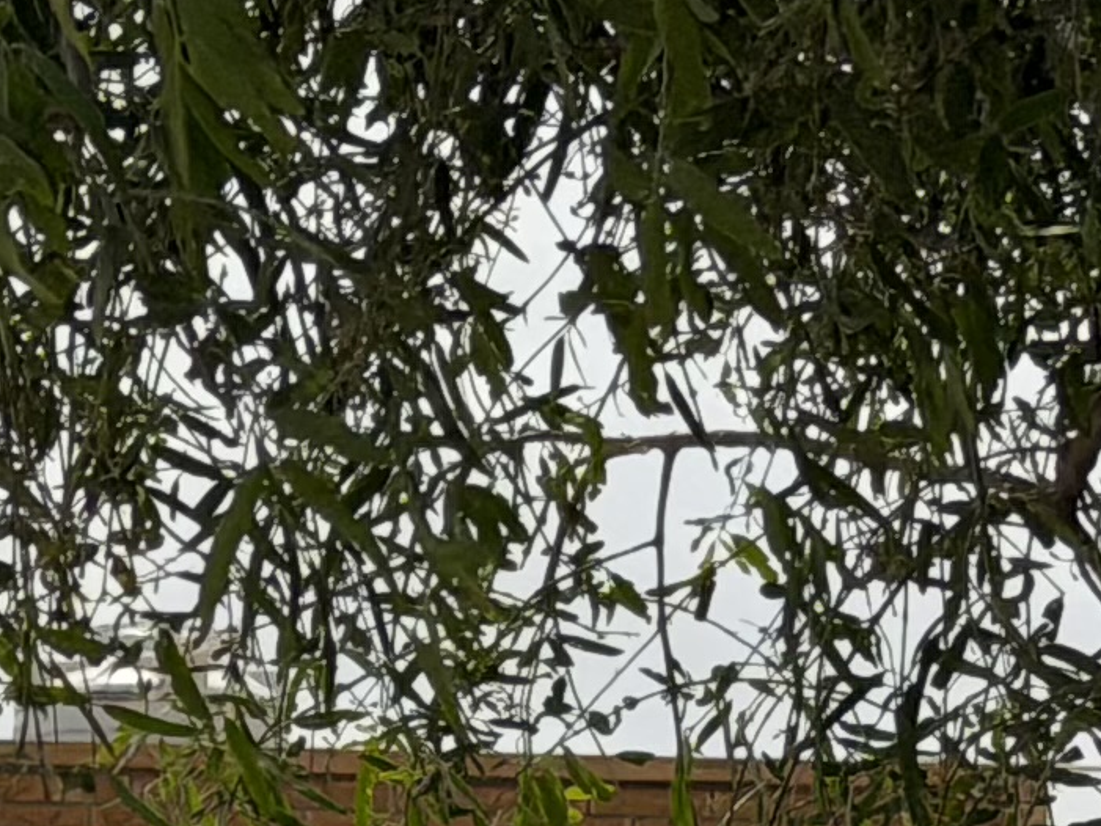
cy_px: 1358
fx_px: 8780
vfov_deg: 5.3
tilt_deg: +2.3
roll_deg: -1.1
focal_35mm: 276
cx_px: -1131
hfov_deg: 6.9
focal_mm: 6.76
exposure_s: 1/11364
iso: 64
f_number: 1.78
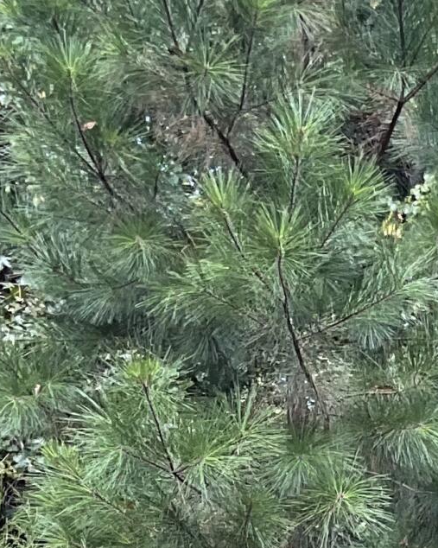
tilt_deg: -3.9
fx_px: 2172
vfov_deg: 13.4
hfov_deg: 11.2
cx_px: 608
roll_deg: -4.3
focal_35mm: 134
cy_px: 862
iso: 16
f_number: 1.8
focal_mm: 3
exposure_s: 1/134
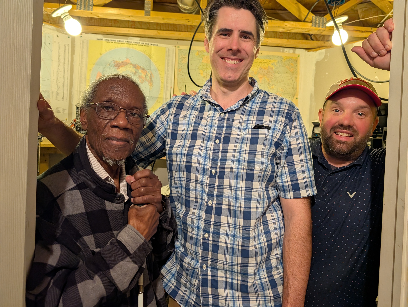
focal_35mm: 24
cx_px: 204
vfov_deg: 56.9
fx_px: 283
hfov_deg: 71.5
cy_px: 154
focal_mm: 6.9
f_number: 1.68
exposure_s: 1/120
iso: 393
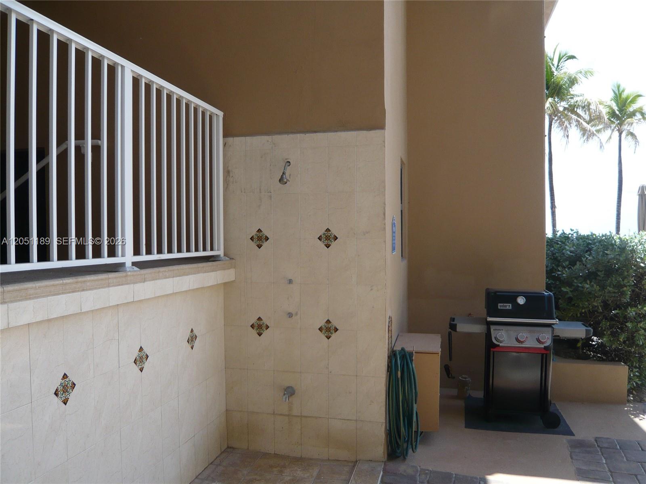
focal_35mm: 28
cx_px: 323
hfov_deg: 63.4
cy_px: 242
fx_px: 523
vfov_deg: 49.7
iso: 100
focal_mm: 4.6
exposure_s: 1/500
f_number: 2.8
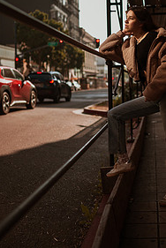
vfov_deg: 35.1
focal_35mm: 56
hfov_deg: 24.1
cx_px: 117
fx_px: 386
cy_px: 74
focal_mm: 35
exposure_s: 1/1250
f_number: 1.8
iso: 50
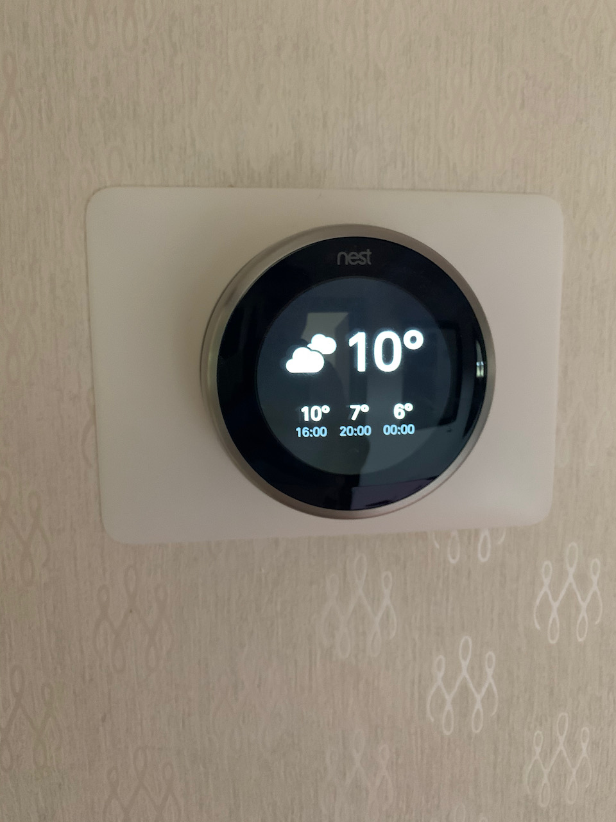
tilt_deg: -7.1
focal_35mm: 26
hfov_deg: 53.1
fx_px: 617
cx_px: 308
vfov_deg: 67.3
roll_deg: +0.5
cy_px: 411
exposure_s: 1/24
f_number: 1.8
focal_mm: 4.25
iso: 800
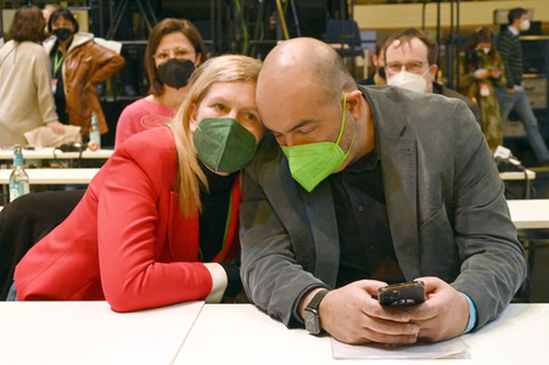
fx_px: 701
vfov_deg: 29.2
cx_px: 274
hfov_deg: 42.8
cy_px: 182
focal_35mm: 46
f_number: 6
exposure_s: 1/100
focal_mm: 46
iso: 5000
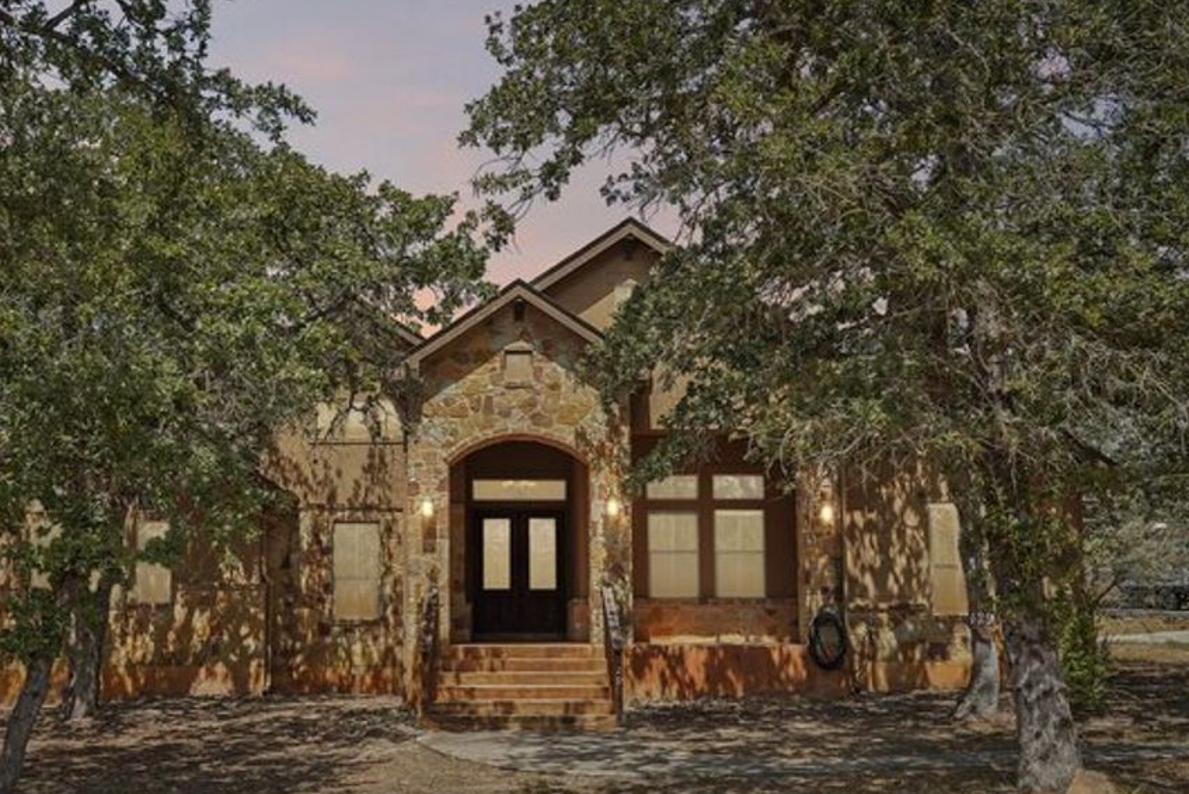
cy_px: 461
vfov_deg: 37.8
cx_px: 515
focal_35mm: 35
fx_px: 1156
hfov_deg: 54.2
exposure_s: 1/160
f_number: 8
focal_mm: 29
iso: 100
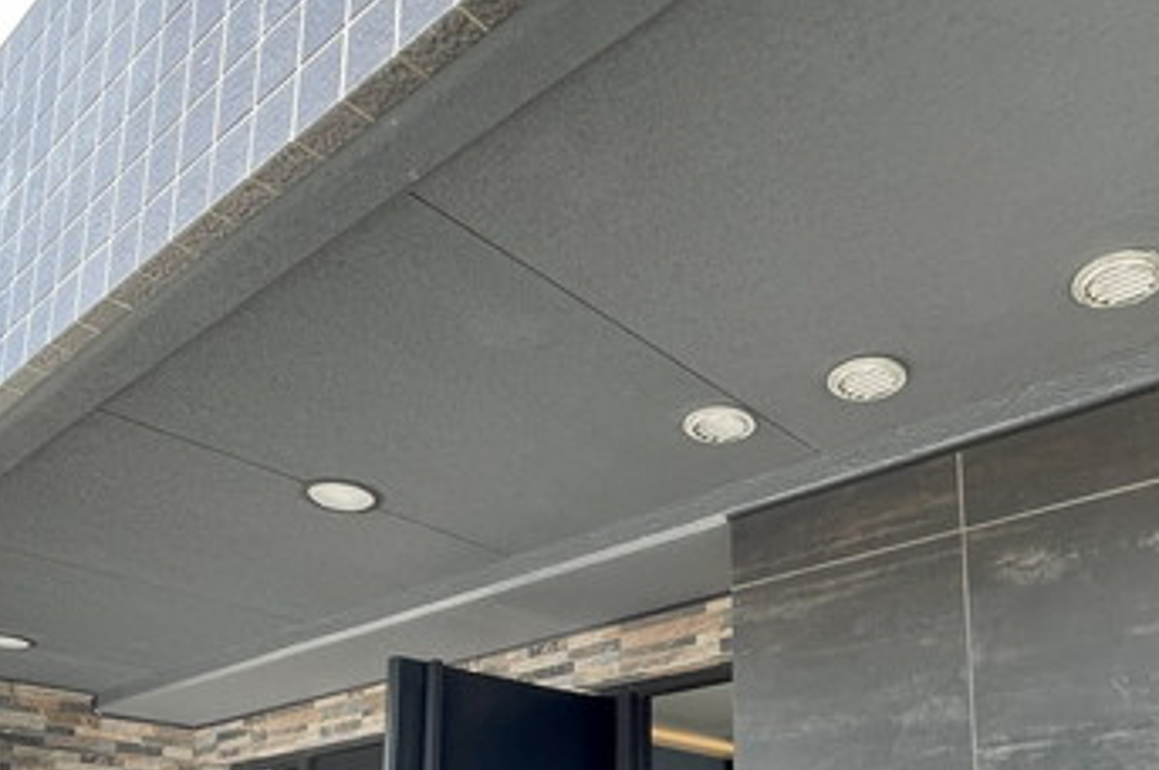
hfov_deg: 55.5
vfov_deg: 35.6
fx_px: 1094
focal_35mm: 34
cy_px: 746
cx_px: 686
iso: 64
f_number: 2.4
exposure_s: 1/99
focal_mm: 1.55
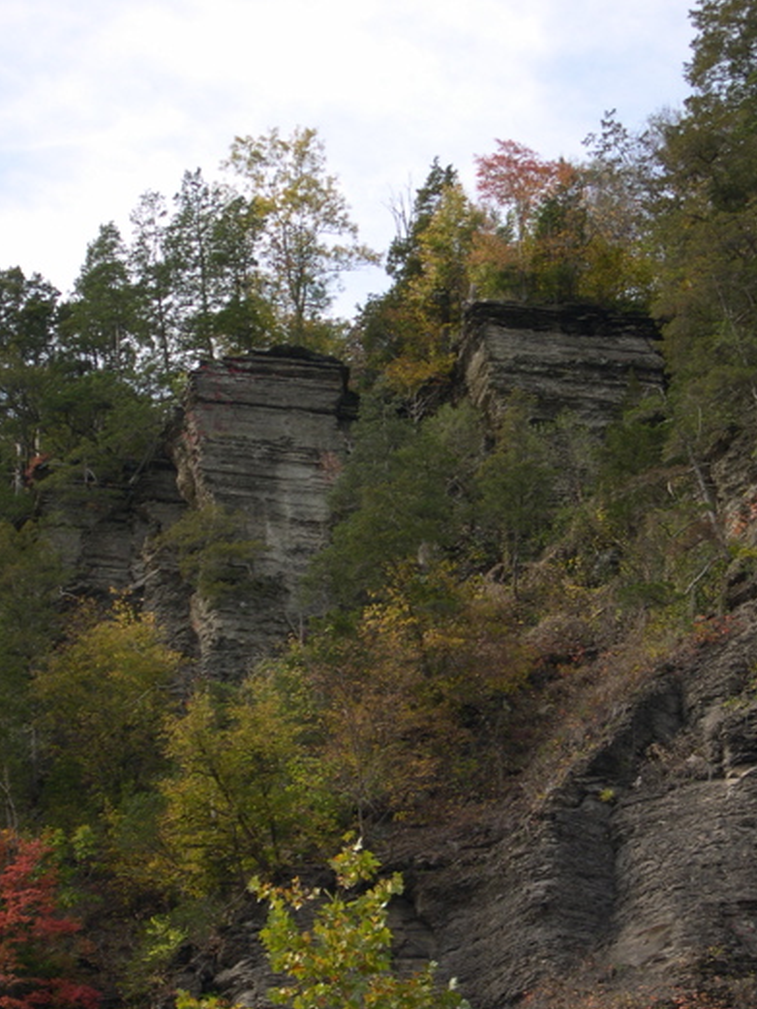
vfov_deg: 14.1
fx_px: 4080
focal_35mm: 140
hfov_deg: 10.6
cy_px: 492
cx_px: 422
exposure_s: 1/181
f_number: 4.9
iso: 100
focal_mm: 24
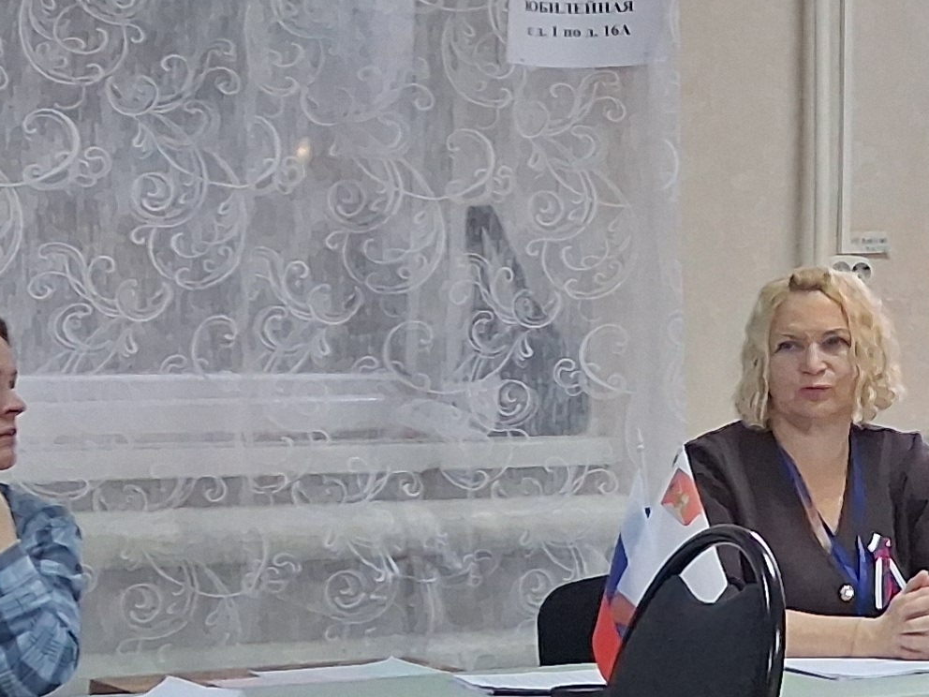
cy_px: 92
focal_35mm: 111
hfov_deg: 15.7
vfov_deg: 13.2
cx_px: 1558
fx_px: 2979
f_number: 1.8
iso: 320
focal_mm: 4
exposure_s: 1/100
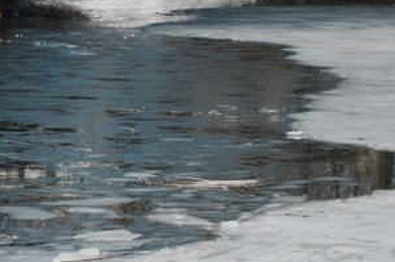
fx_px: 3494
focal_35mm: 319
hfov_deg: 6.5
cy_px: 161
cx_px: 240
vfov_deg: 4.3
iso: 200
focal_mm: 239
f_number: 8
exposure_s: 1/1250
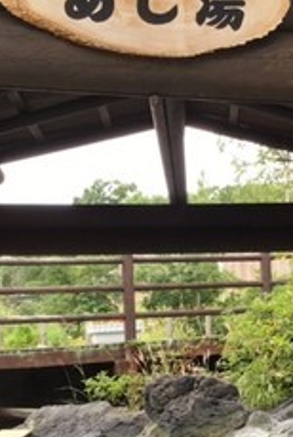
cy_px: 323
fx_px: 767
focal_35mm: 63
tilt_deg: +1.2
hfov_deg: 21.6
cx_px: 186
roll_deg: +0.9
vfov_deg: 31.3
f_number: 2.4
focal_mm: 3.3
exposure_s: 1/120
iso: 40
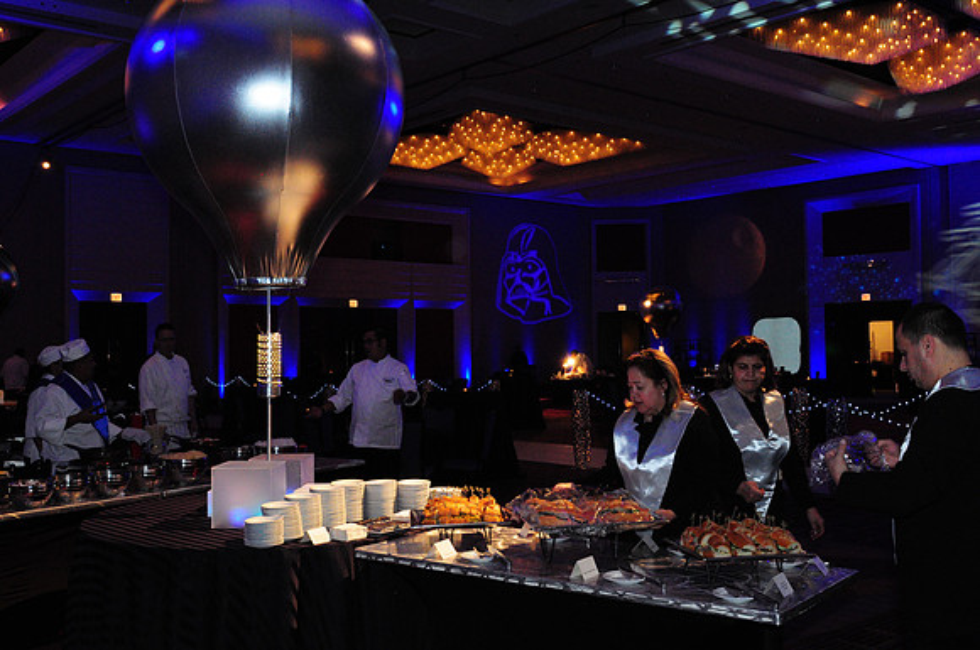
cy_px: 325
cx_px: 490
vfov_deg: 36.8
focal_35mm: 36
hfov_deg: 53.2
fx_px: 979
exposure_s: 1/60
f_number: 8
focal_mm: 24
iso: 2500
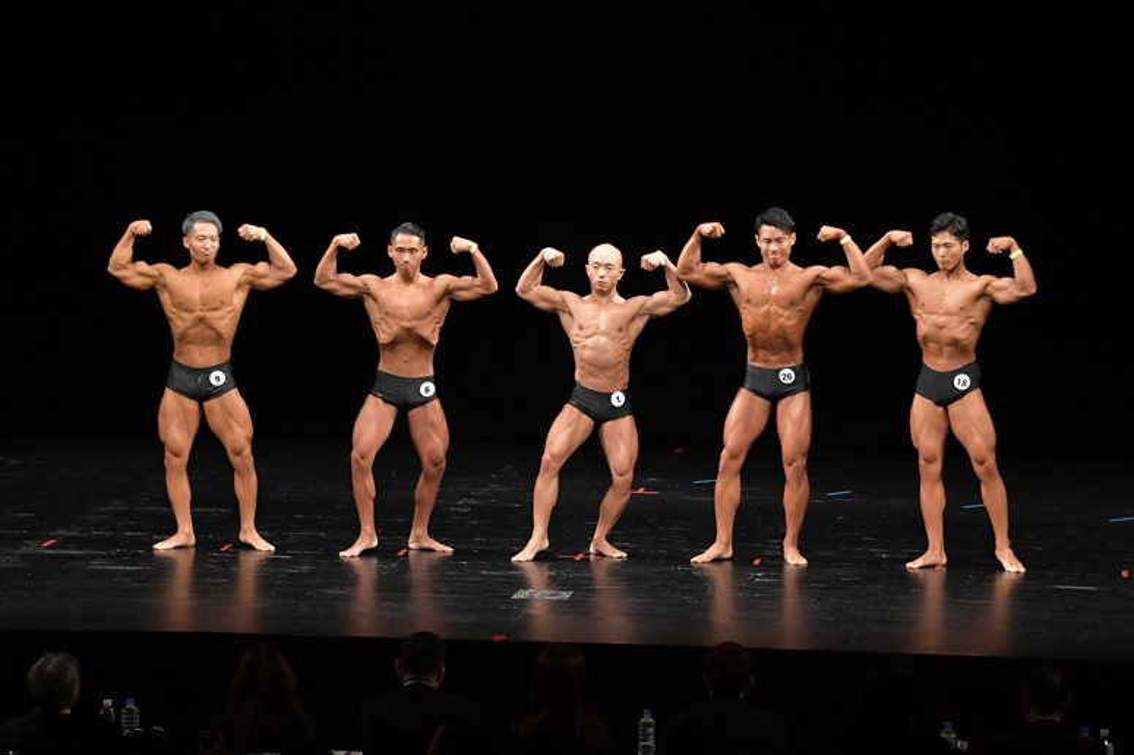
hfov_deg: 14.0
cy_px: 378
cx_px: 567
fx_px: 4628
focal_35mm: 147
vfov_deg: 9.3
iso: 3200
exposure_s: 1/400
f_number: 5.6
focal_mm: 98
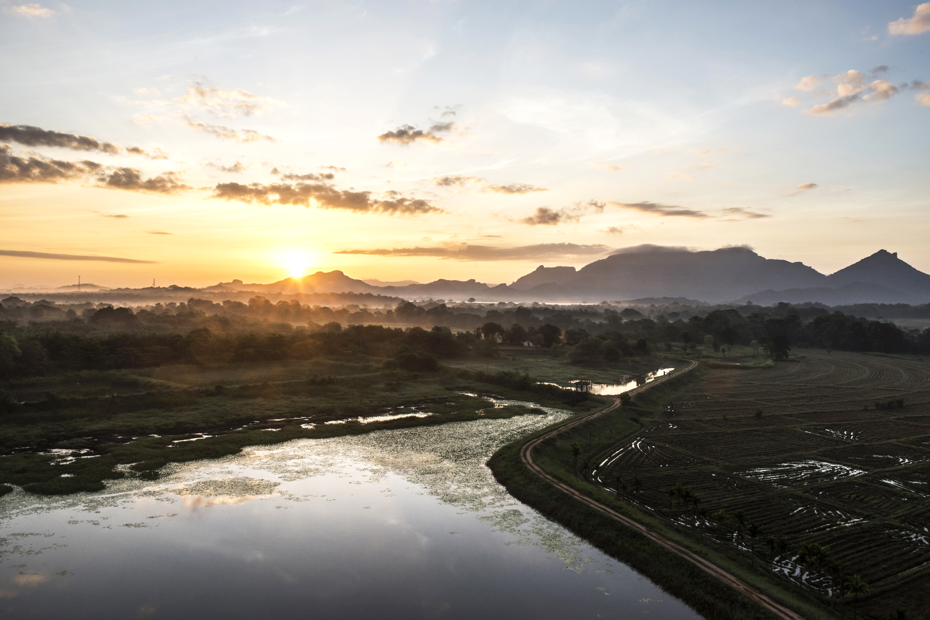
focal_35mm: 28
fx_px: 723
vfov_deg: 46.4
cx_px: 465
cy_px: 310
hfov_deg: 65.5
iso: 400
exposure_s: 1/200
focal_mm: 28
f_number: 13
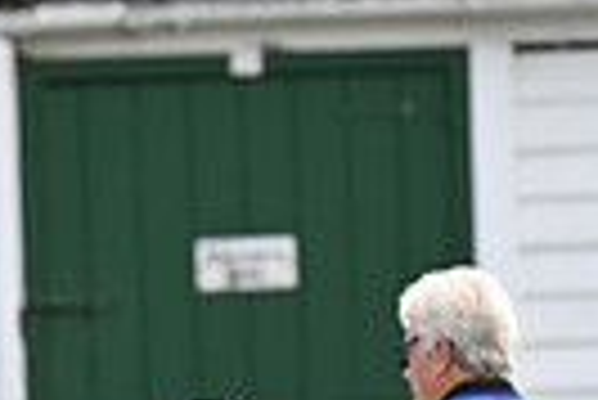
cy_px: 816
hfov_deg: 2.4
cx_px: -490
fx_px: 14484
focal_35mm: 871
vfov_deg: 1.6
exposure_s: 1/1600
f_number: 4.5
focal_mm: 200
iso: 400
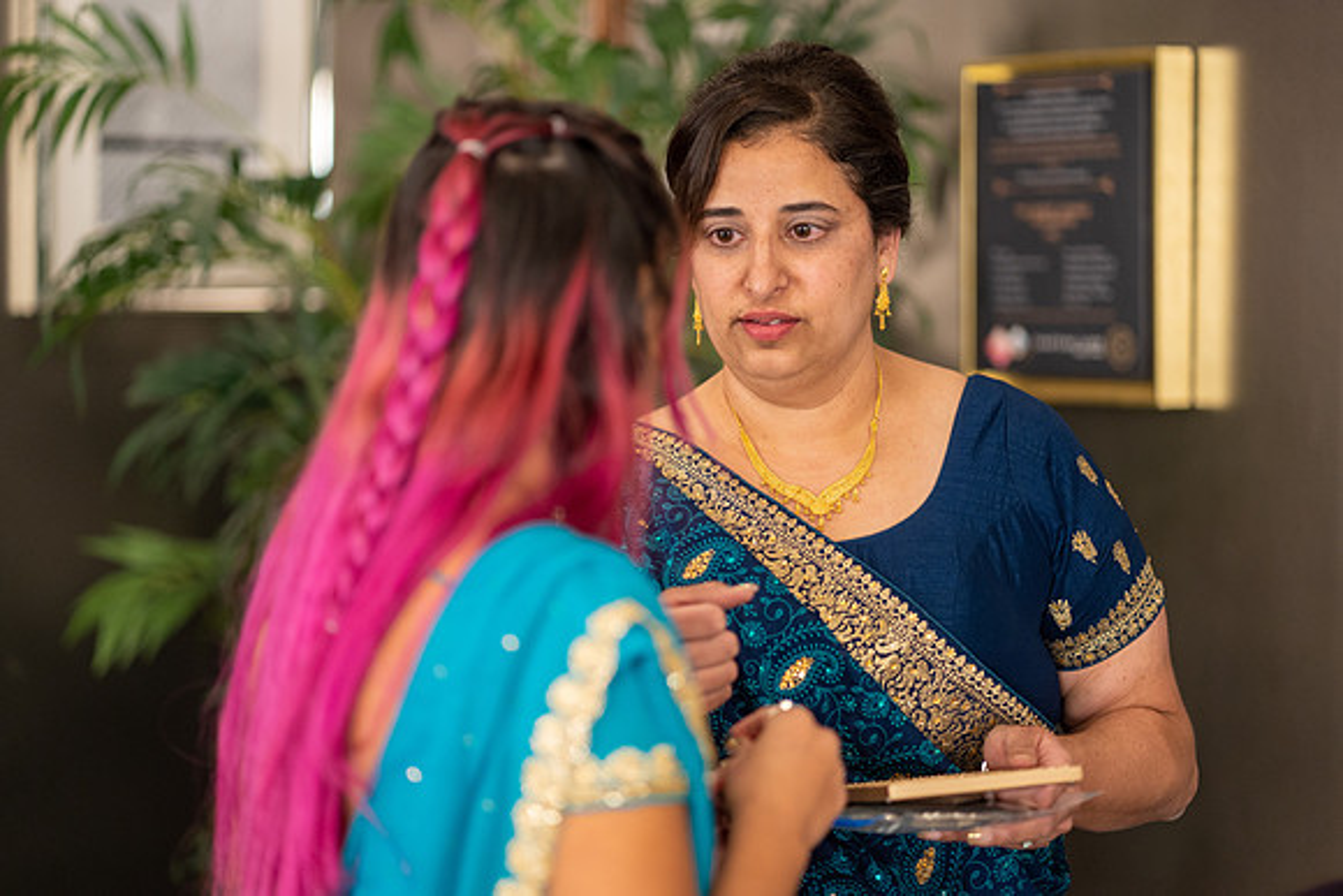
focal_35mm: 85
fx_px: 3172
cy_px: 448
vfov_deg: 16.1
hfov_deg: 23.9
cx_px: 672
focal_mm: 85
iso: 1000
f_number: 1.8
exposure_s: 1/160
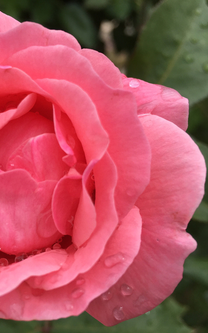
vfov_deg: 47.2
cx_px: 36
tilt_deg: -32.2
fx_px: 381
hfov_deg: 29.7
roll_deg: +4.8
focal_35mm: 42
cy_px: 170
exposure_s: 1/1130
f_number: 2.2
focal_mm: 4.15
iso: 32
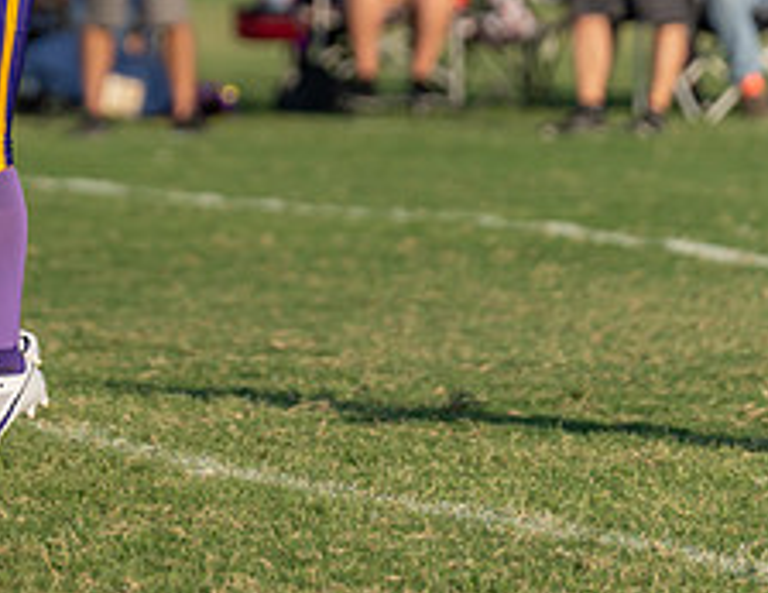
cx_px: -42
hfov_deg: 3.2
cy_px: -3
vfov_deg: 2.5
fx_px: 13635
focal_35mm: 608
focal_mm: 200
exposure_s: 1/2000
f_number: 2.8
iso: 100
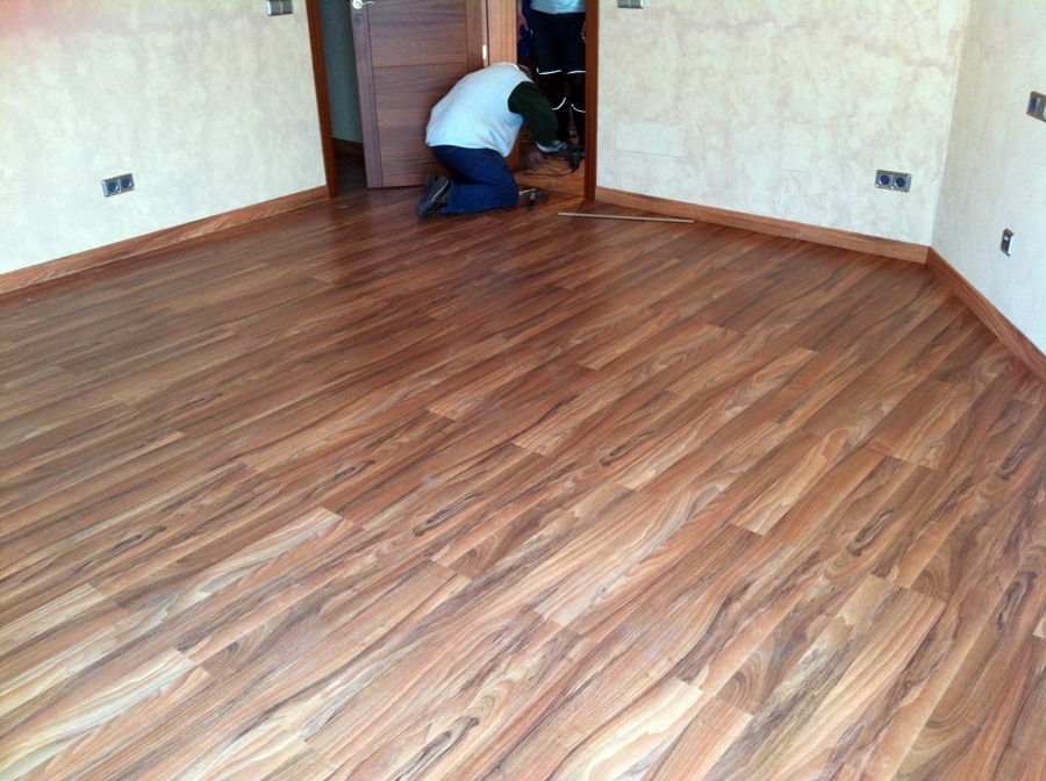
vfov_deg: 40.6
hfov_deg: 52.7
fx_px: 1056
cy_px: 390
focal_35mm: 35
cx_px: 523
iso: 80
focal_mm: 3.85
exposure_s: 1/15
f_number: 2.8
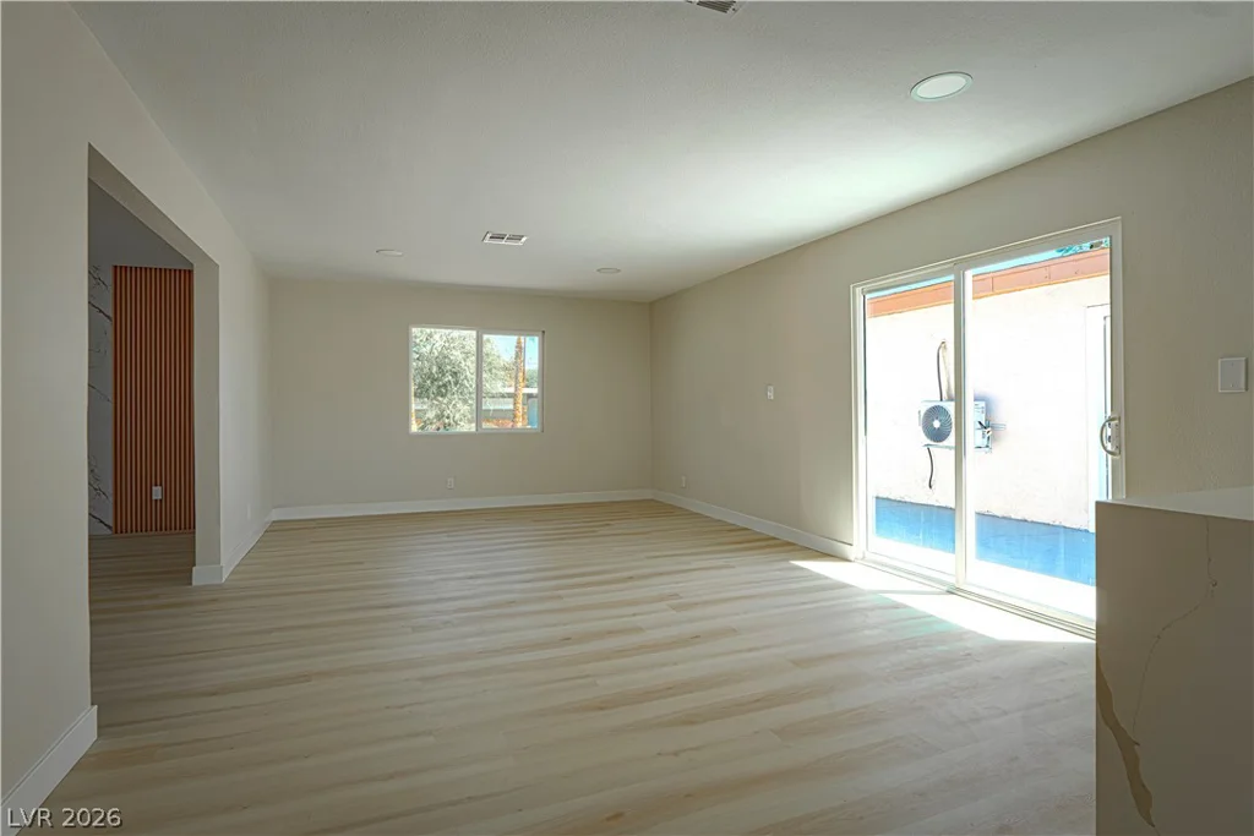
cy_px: 418
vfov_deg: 67.4
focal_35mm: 18
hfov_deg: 90.0
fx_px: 627
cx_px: 627
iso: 100
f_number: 11
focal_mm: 12
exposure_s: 1/1.43
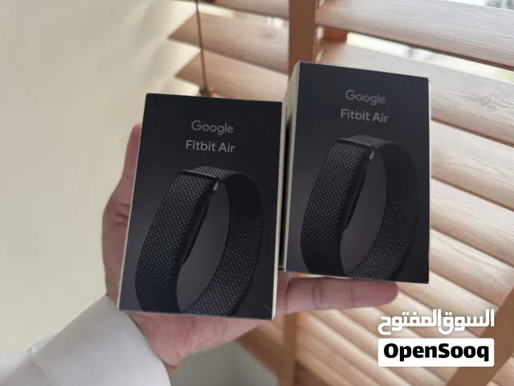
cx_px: 257
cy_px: 193
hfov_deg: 71.6
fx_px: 356
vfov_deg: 56.8
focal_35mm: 24
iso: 640
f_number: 1.78
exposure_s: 1/60
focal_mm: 6.76
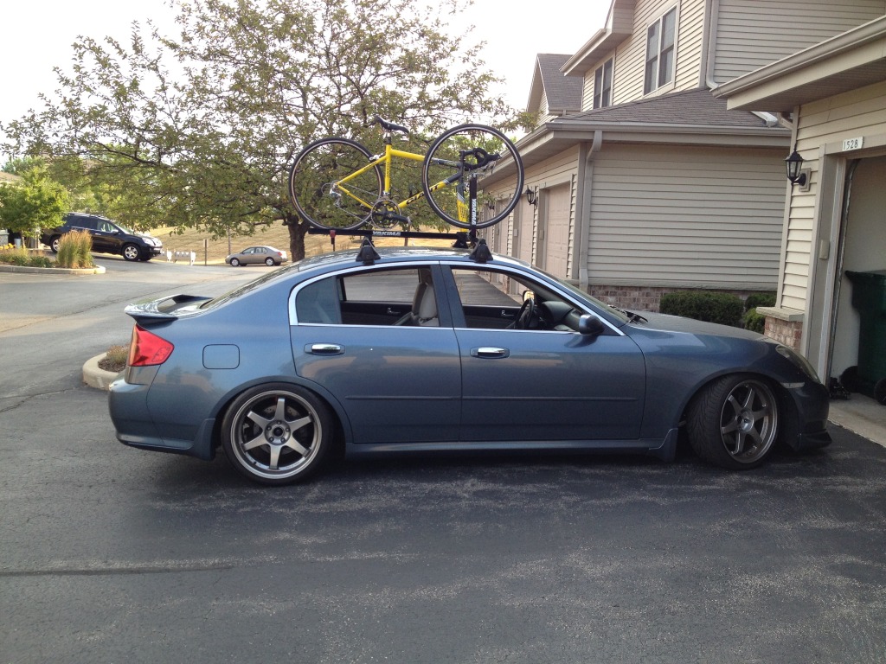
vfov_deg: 40.7
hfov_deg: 52.6
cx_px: 443
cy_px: 332
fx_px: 896
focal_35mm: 35
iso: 80
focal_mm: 4.3
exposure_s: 1/370
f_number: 2.4
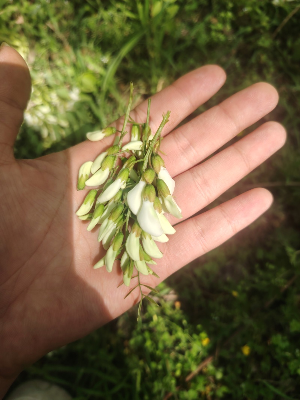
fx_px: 277
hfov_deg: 56.8
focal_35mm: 24
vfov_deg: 71.6
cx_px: 150
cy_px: 200
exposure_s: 1/900
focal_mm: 5.25
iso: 344
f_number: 1.75
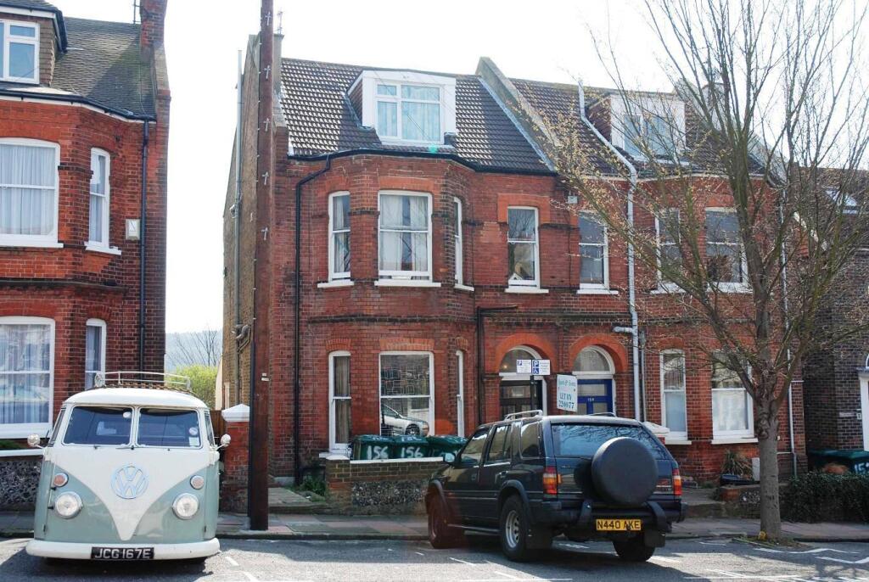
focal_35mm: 40
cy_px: 291
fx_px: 979
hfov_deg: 47.9
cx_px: 434
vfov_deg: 33.1
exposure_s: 1/160
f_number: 6.3
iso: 100
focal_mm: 27
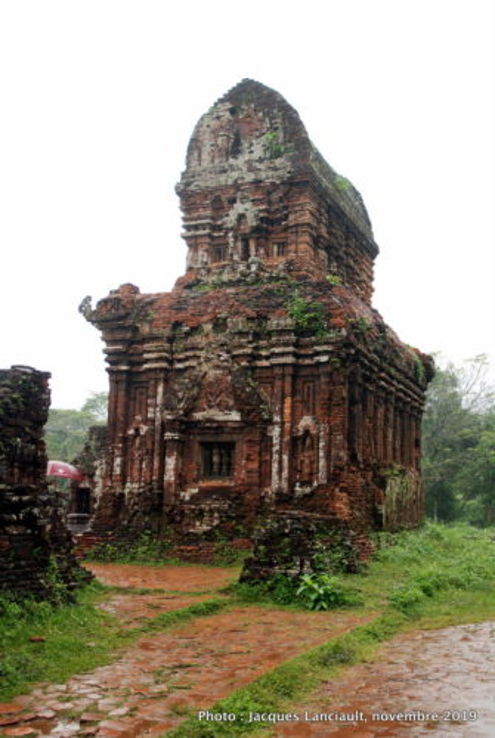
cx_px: 248
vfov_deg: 53.1
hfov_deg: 37.0
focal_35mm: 36
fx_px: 740
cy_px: 369
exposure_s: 1/50
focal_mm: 24
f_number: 3.8
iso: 100
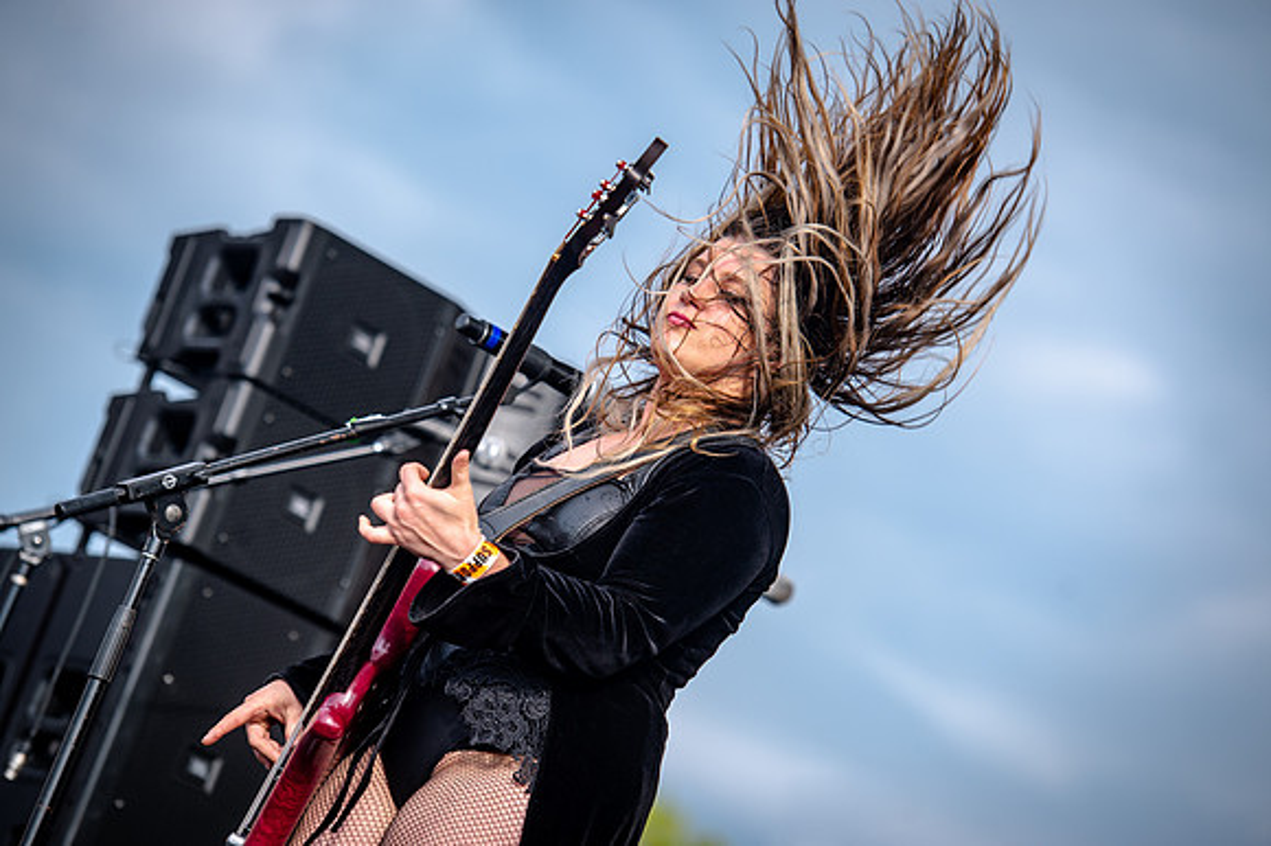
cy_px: 423
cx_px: 636
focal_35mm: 150
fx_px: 5293
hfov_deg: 13.7
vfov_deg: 9.1
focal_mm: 150
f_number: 4
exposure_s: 1/800
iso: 125
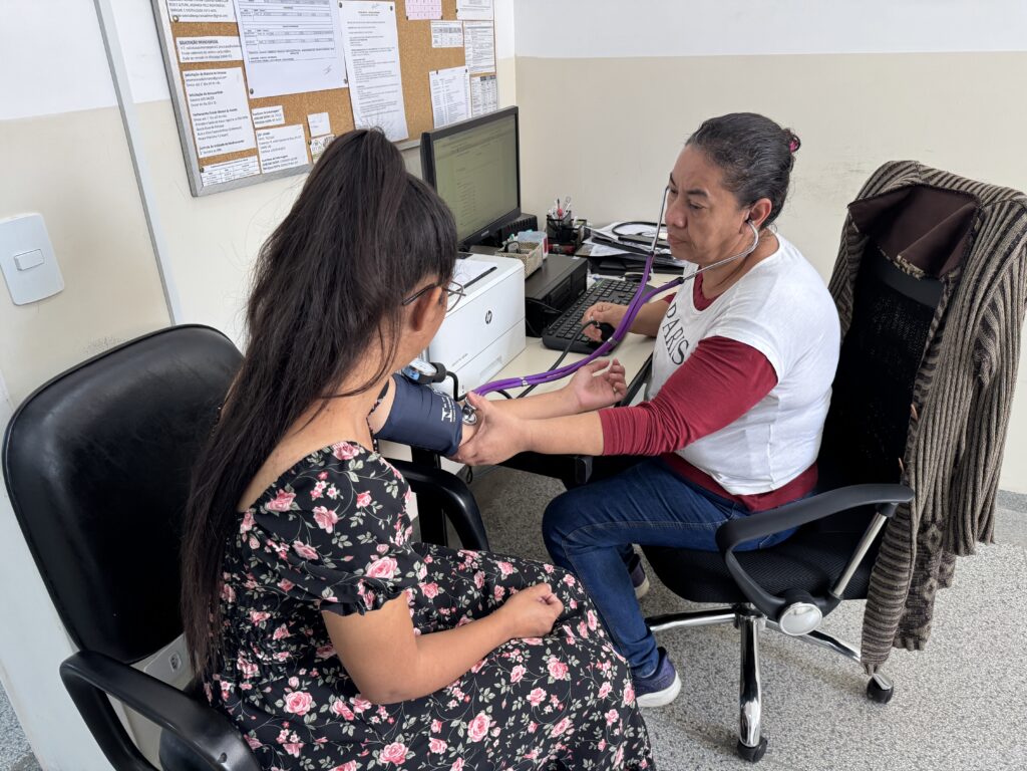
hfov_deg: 71.6
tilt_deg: -25.8
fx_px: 712
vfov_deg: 56.8
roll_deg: +2.4
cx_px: 514
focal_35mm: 24
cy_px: 386
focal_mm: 6.76
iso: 160
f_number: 1.78
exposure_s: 1/120
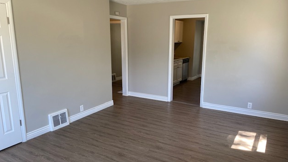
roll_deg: +0.0
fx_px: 222
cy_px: 85
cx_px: 147
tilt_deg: -12.2
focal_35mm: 29
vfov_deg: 40.2
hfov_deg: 66.0
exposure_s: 1/122
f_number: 1.8
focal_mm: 4.25
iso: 50
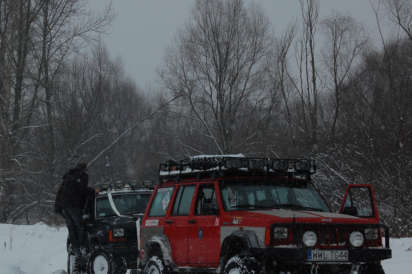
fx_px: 1610
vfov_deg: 9.7
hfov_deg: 14.5
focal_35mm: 141
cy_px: 191
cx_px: 106
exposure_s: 1/400
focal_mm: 55
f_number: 10
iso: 200
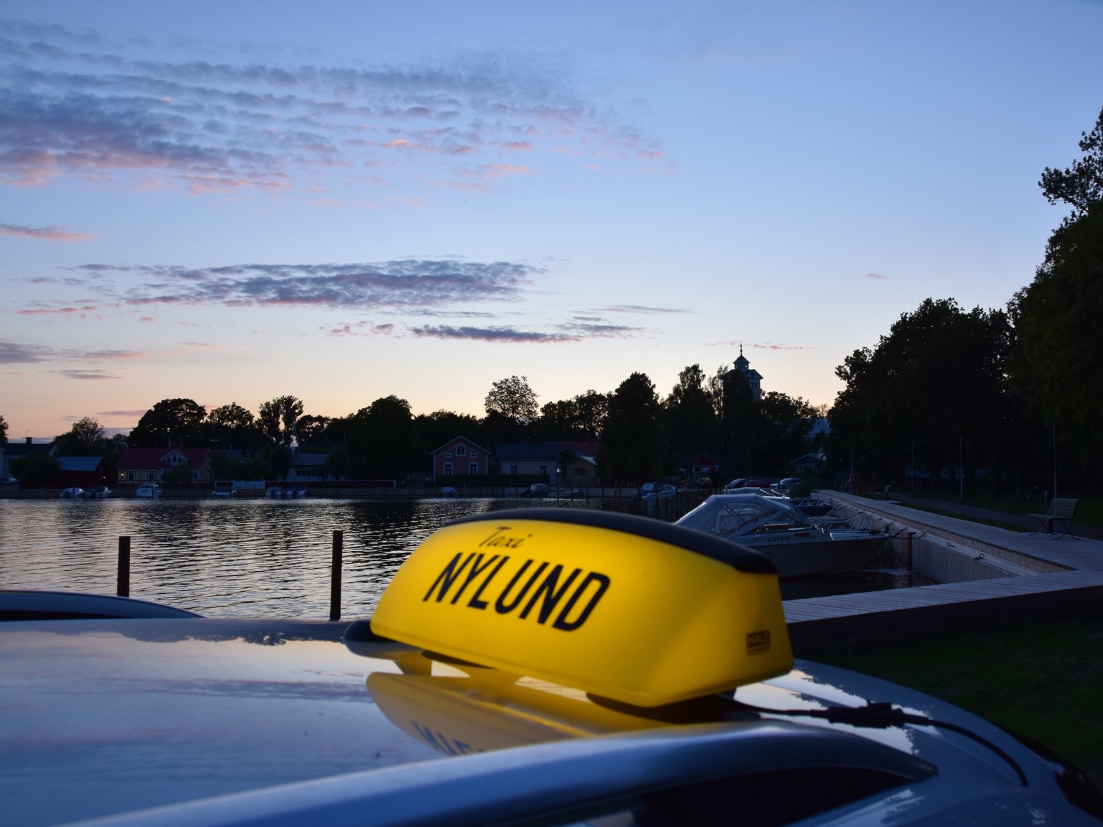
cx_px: 615
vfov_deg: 46.8
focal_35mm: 30
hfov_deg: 59.8
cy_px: 421
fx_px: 956
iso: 400
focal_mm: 18
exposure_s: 1/125
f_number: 9
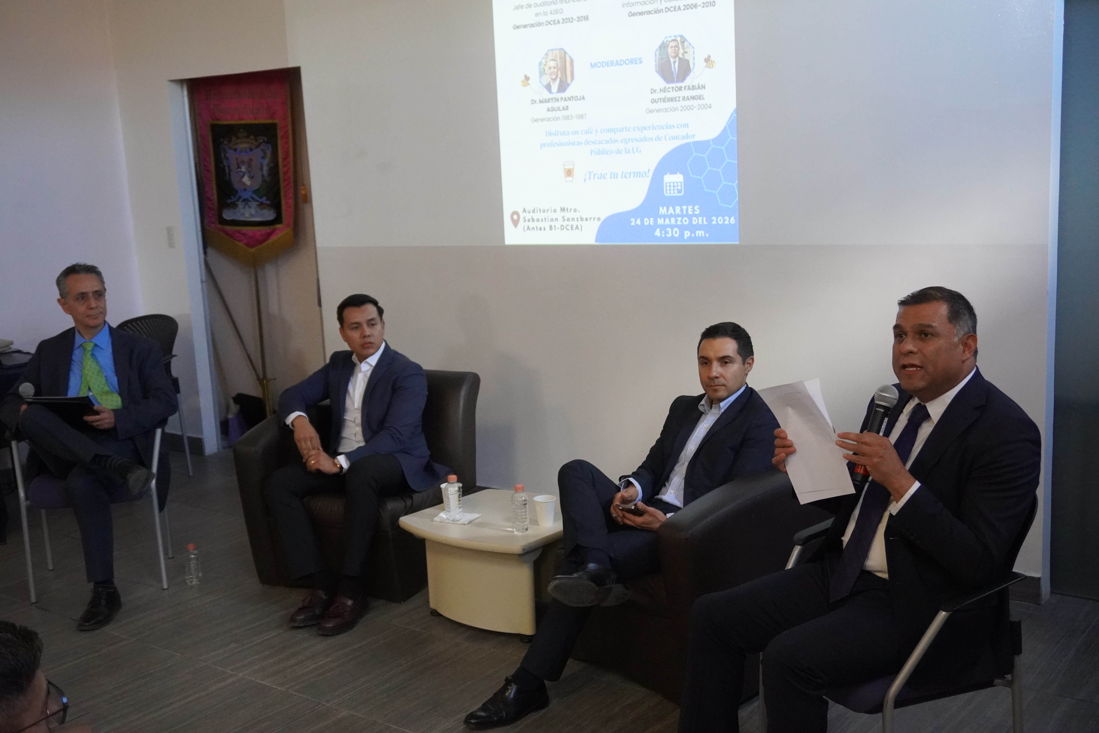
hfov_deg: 46.4
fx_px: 1282
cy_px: 366
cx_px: 550
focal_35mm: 42
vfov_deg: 31.9
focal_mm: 28
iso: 5000
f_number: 4.5
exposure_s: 1/160
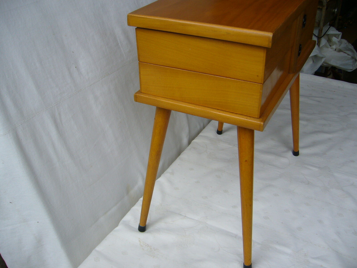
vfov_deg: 40.7
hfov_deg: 52.6
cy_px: 134
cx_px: 178
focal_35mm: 35
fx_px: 361
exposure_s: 1/80
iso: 80
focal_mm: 5.8
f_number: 2.8
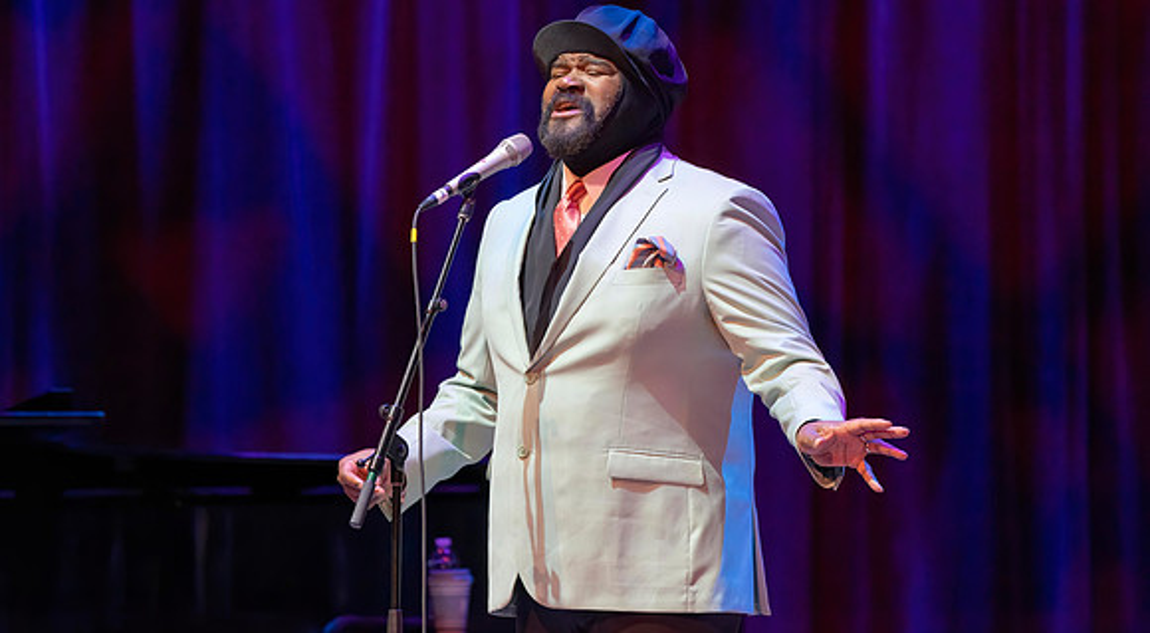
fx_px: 11112
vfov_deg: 3.3
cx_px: 575
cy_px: 321
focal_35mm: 366
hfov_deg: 5.9
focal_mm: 348
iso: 6400
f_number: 6.3
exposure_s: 1/320
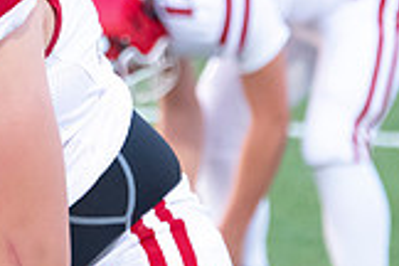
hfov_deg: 3.2
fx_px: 7126
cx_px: 7
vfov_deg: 2.1
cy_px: -9
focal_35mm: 643
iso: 4000
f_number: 5.6
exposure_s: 1/800
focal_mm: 180
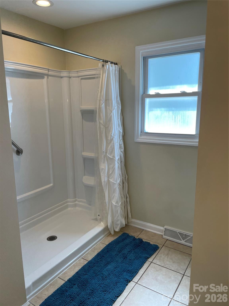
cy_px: 153
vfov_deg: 67.3
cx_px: 114
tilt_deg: -9.5
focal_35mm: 26
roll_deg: +0.6
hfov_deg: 53.1
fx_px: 229
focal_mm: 4.2
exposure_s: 1/120
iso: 32
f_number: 1.6
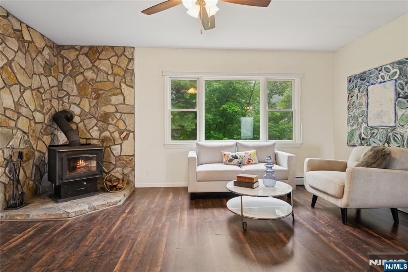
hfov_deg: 90.0
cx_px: 204
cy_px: 136
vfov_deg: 67.3
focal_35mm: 18
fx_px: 204
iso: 200
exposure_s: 1/6
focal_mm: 18
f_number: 8
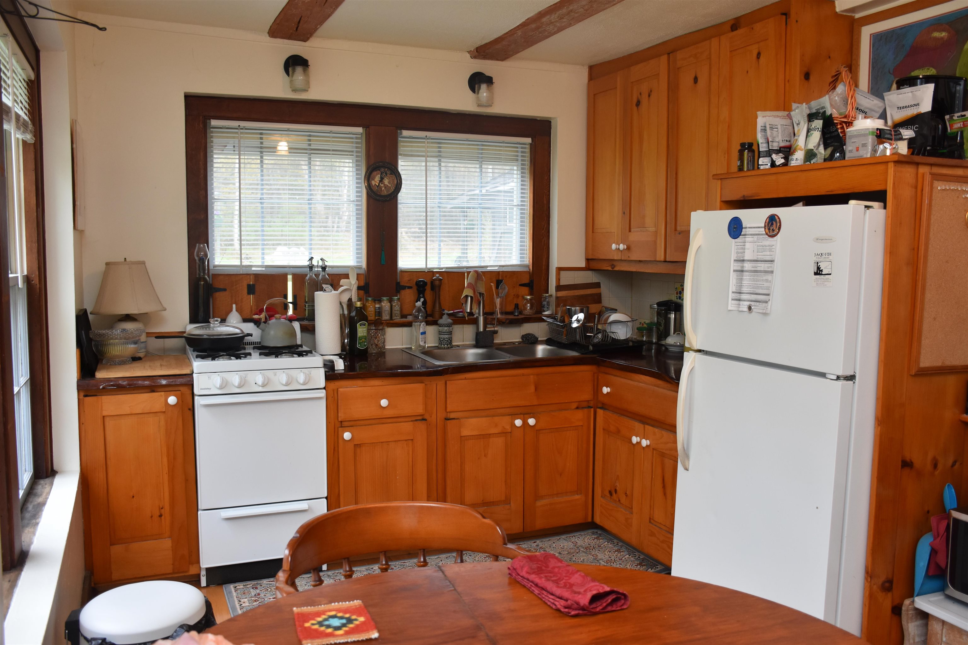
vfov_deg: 43.6
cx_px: 484
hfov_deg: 61.9
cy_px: 322
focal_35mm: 30
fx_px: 807
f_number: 4
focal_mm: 20
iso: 500
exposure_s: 1/60
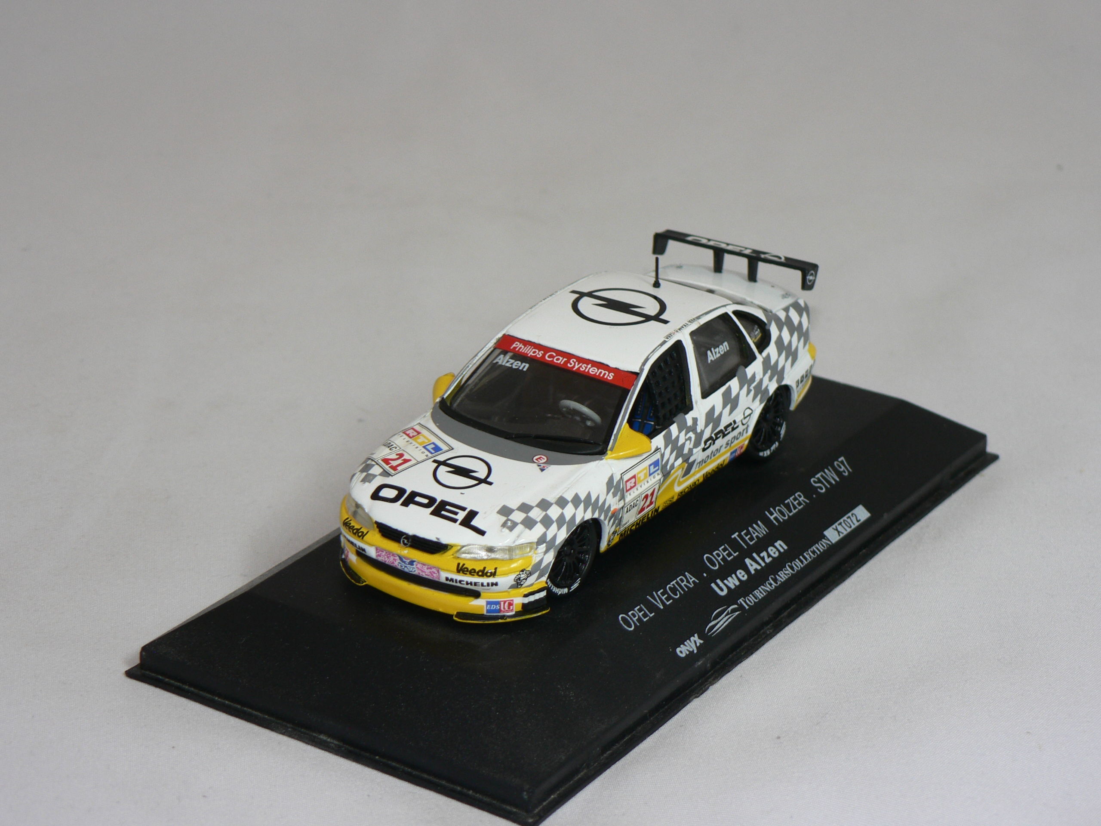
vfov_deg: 15.6
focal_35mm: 95
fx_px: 3022
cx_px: 550
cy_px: 413
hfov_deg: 20.7
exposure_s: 1/60
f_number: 3.2
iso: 80
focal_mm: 15.8
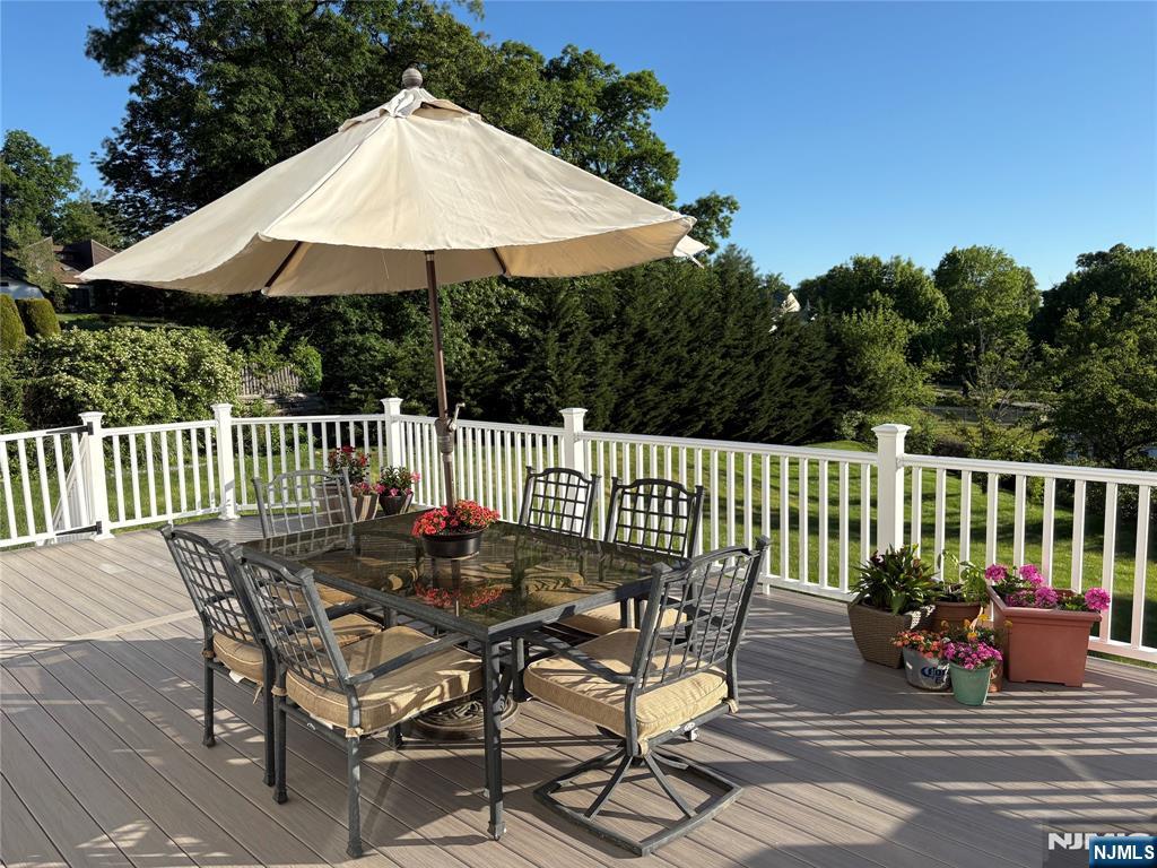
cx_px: 578
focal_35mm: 26
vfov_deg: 53.1
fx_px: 869
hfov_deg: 67.3
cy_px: 434
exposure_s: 1/2451
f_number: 1.6
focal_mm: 5.96
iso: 50
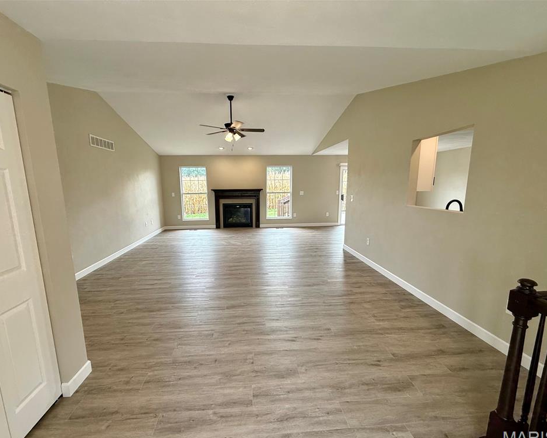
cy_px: 225
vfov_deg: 84.0
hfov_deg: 96.7
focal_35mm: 15
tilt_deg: -9.9
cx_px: 261
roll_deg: +1.0
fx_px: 243
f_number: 2.2
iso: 80
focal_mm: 2.22
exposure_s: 1/120
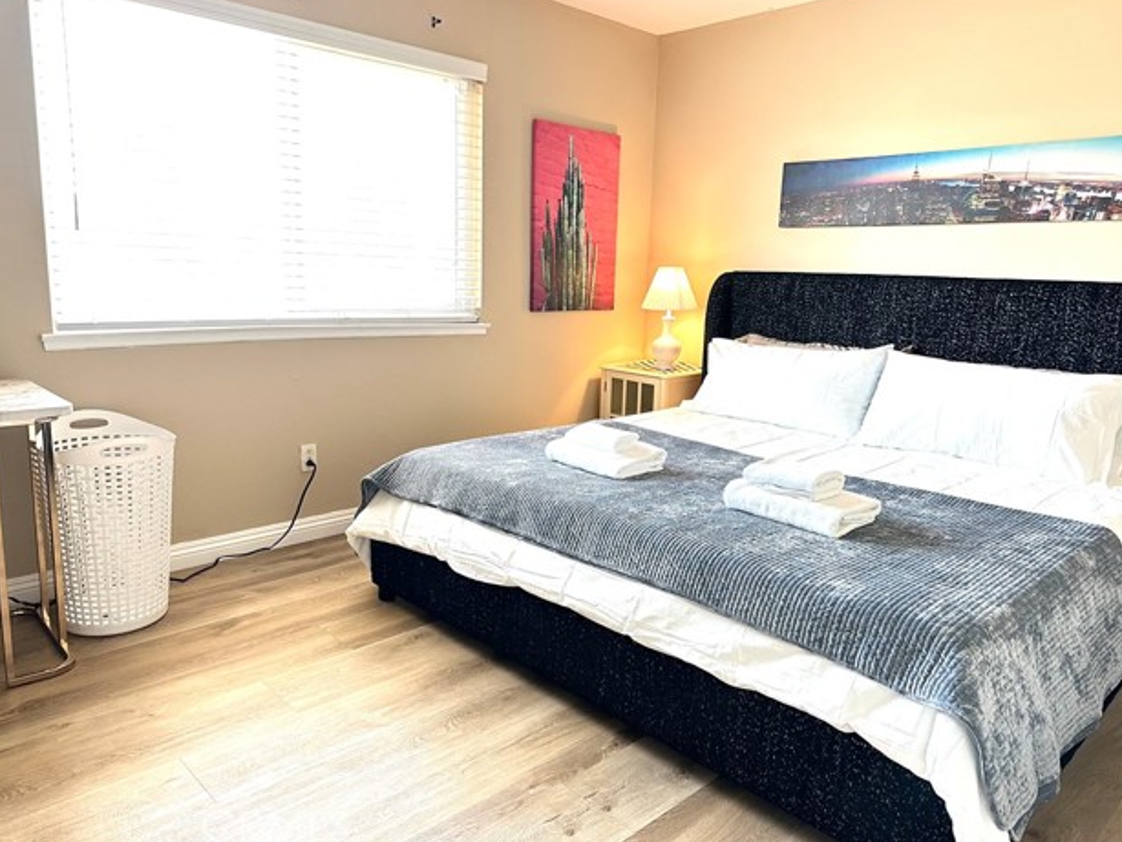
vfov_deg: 54.9
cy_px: 415
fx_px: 811
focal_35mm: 25
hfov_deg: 69.4
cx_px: 566
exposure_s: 1/60
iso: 250
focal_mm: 6.86
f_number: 1.78
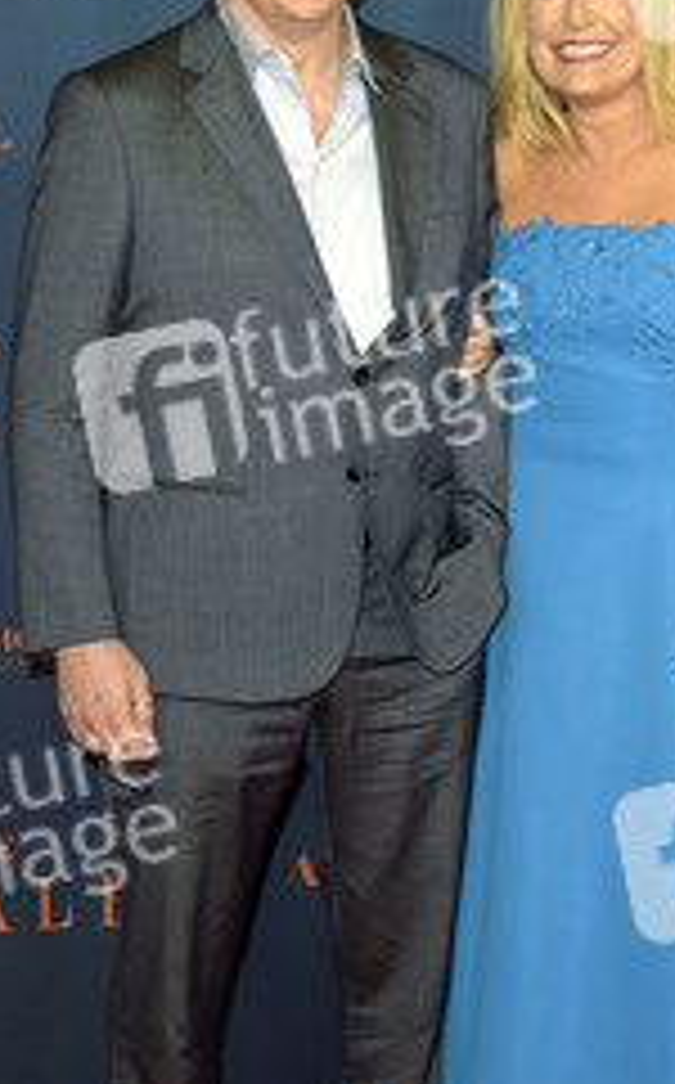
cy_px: 612
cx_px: 436
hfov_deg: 14.8
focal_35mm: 88
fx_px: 2598
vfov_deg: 23.6
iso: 640
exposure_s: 1/250
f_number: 6.3
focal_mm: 52
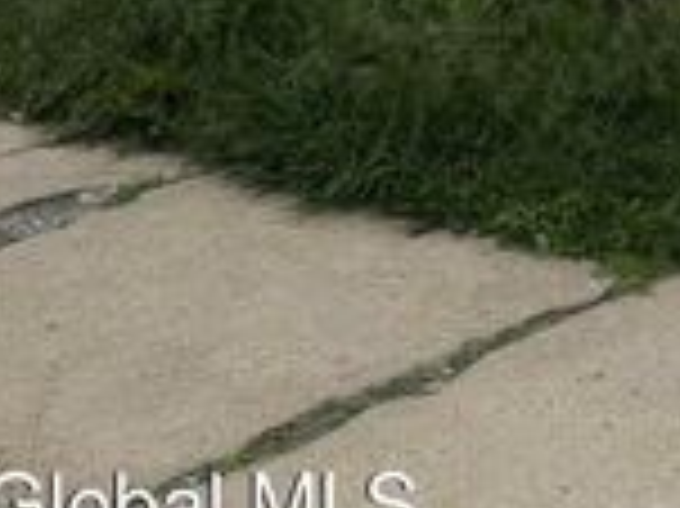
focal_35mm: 106
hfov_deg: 16.5
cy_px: -856
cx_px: 1099
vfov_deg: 10.9
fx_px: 2081
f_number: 1.78
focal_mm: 6.76
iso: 100
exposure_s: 1/7353
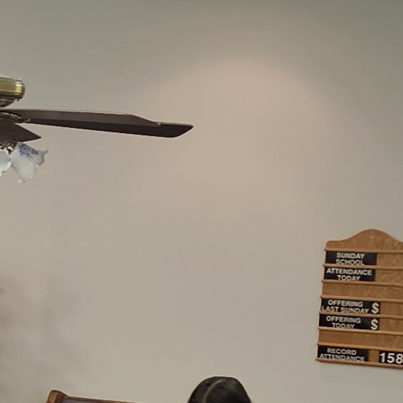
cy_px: 326
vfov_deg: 11.6
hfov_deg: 9.3
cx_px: -810
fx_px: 1976
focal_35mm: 150
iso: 320
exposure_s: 1/120
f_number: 1.7
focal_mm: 6.3
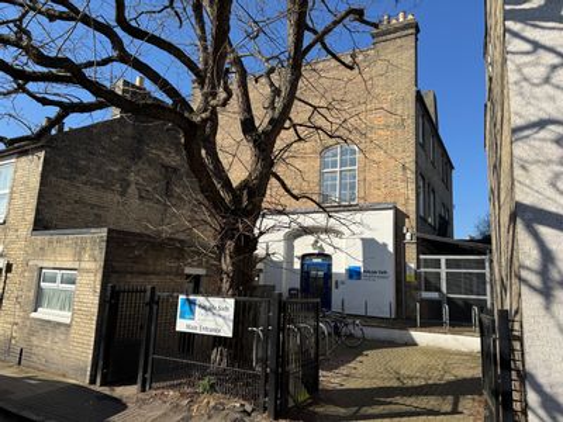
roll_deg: -2.6
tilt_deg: +9.9
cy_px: 211
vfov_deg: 56.8
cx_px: 282
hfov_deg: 71.6
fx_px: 390
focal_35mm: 24
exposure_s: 1/3802
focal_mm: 6.76
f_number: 1.78
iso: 80
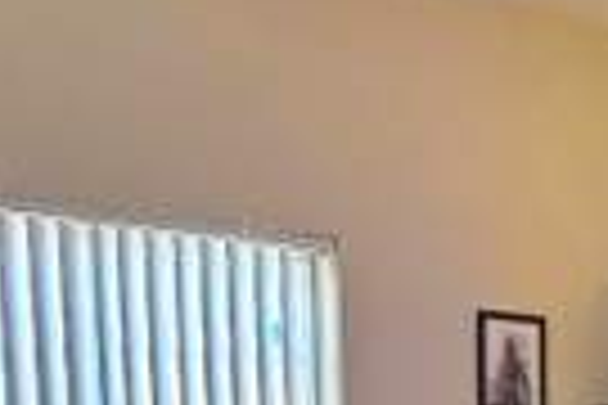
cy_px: 698
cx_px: 423
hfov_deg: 31.1
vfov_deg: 17.7
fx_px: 1081
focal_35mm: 64
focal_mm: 2.2
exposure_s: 1/60
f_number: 2.2
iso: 640
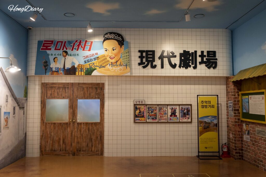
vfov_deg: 41.1
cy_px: 88
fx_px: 236
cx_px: 133
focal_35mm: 32
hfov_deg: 58.7
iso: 2500
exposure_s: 1/160
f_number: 4.5
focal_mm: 32
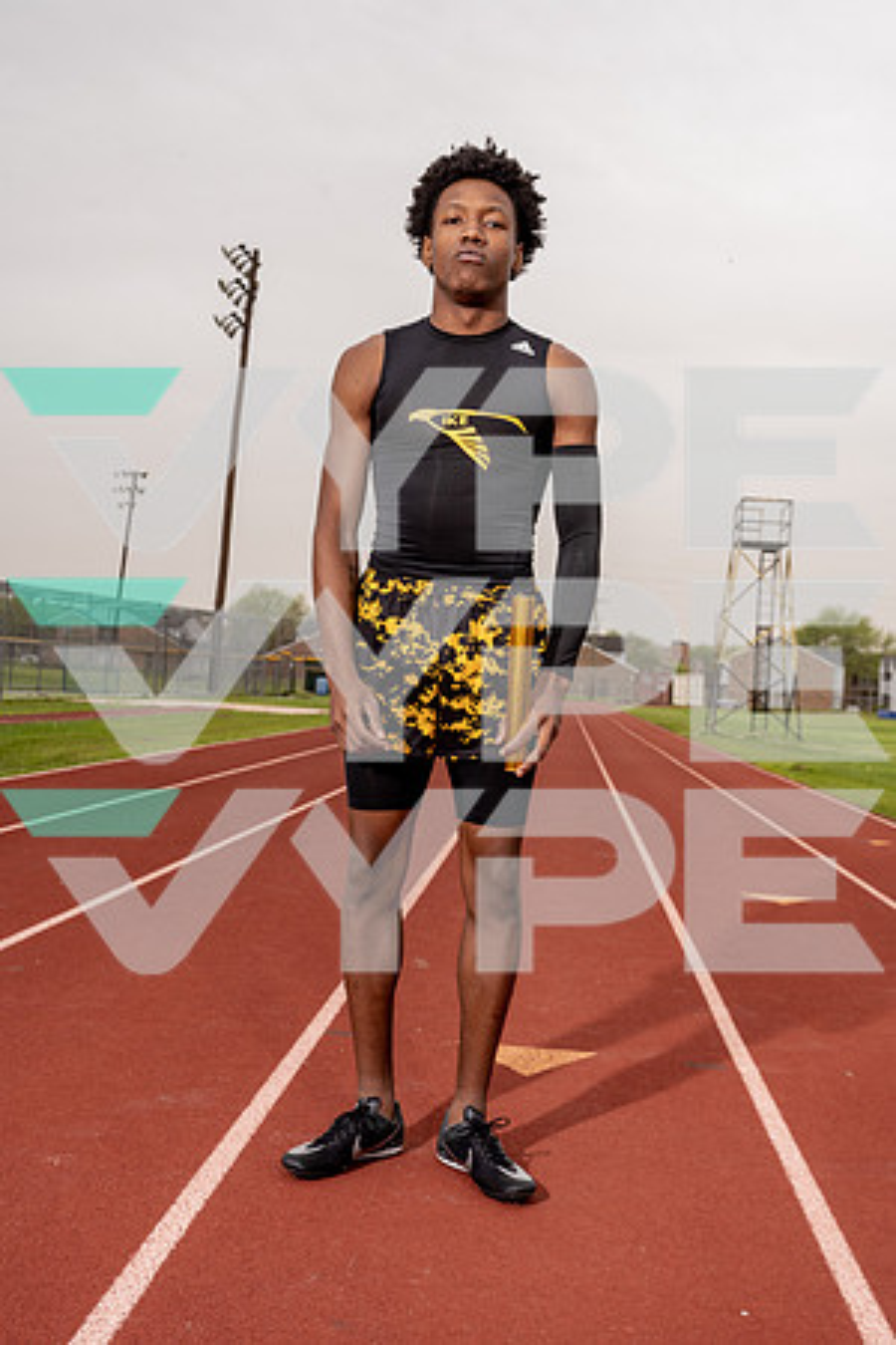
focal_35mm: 40
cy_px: 672
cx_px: 448
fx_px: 1493
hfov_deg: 33.4
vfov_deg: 48.5
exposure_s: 1/250
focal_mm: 40
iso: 320
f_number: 8
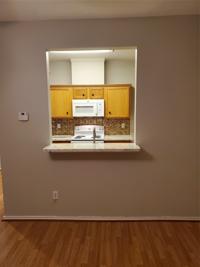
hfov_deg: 53.1
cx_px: 100
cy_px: 134
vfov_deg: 67.3
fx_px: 200
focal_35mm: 26
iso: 320
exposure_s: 1/120
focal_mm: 4.3
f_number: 1.5
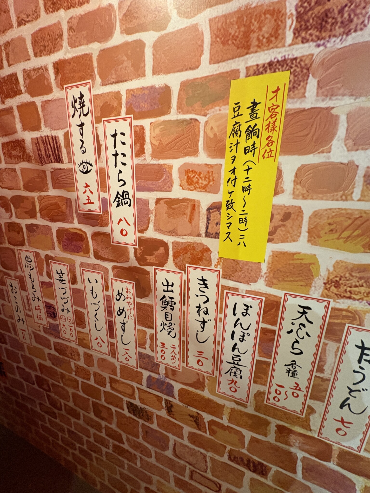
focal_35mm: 14
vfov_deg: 102.1
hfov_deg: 85.7
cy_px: 246
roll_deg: -3.4
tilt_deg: -14.3
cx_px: 185
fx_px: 200
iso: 400
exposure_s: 1/60
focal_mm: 2.22
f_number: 2.2
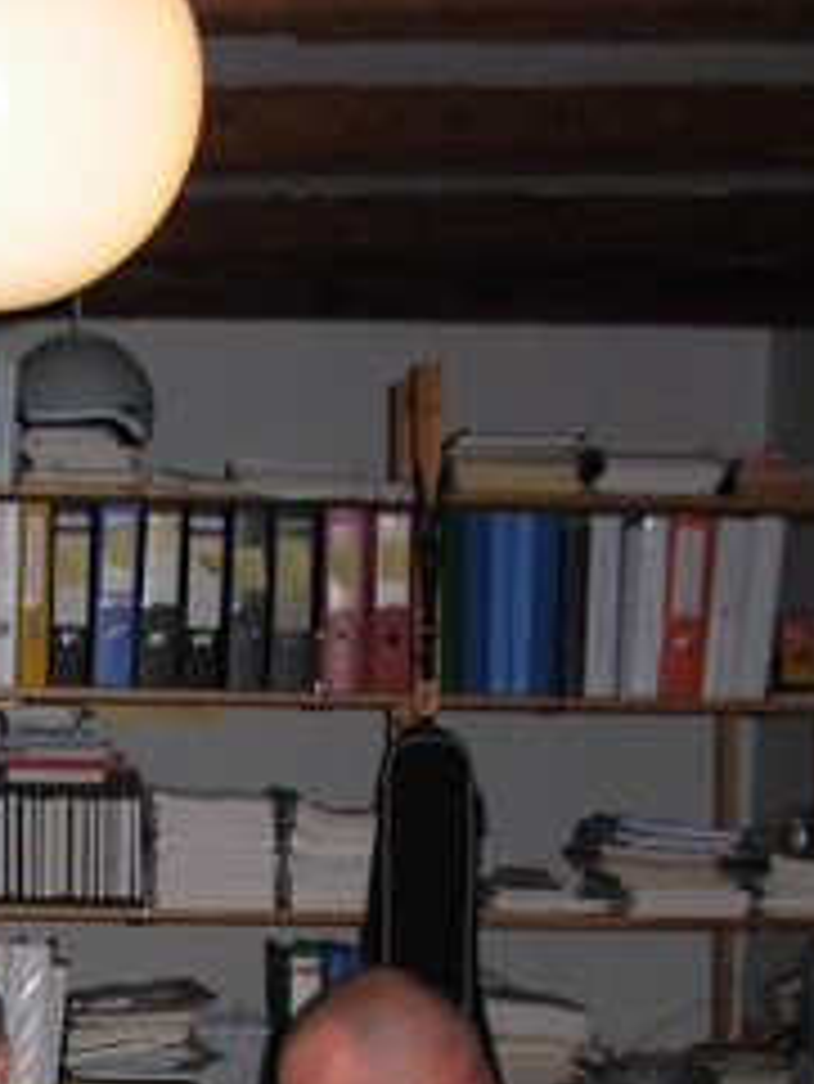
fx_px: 3164
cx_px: -207
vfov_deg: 18.3
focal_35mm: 101
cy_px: 1358
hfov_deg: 14.1
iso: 237
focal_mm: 6.3
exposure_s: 1/95.8
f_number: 2.9
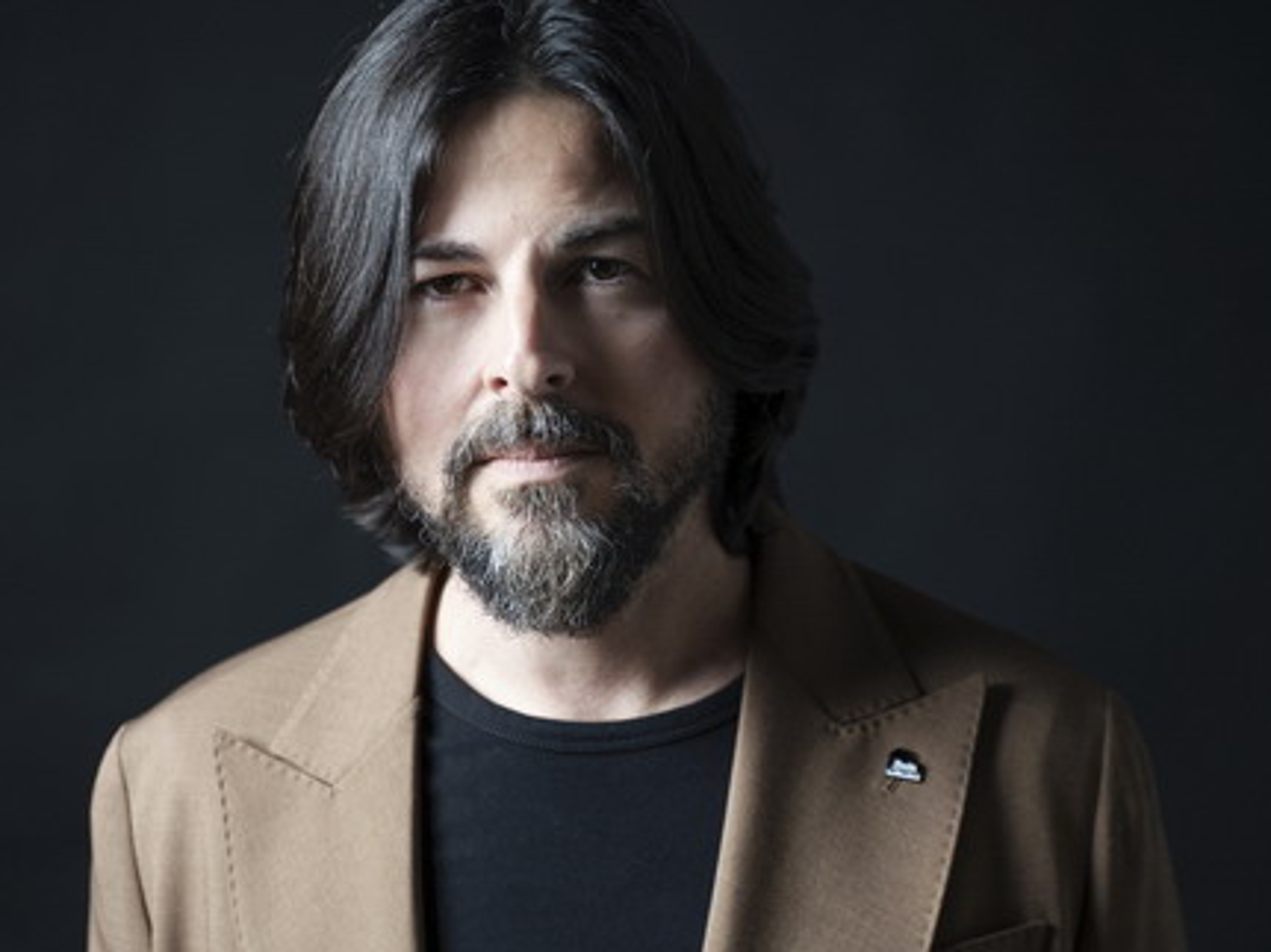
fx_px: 4698
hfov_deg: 15.4
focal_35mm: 128
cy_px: 339
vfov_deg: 11.6
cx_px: 503
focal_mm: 75
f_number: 2.8
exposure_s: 1/160
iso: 160
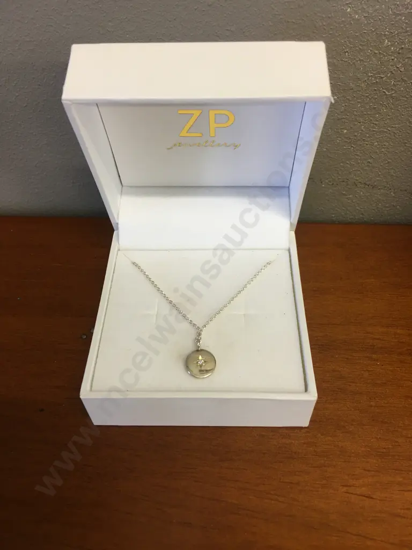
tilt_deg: -48.5
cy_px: 275
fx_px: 460
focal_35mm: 29
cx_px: 206
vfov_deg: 61.7
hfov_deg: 48.2
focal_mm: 4.15
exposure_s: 1/17
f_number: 2.2
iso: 32
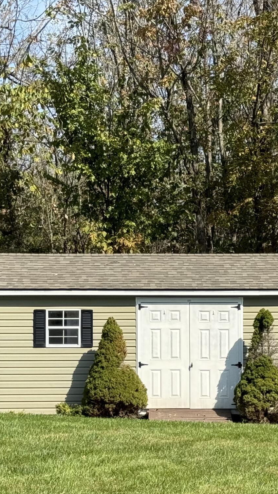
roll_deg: -0.2
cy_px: 320
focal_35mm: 104
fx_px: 1362
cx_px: 195
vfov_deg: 20.5
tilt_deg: +1.6
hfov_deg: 11.6
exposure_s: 1/2513
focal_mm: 6.76
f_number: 1.78
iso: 64
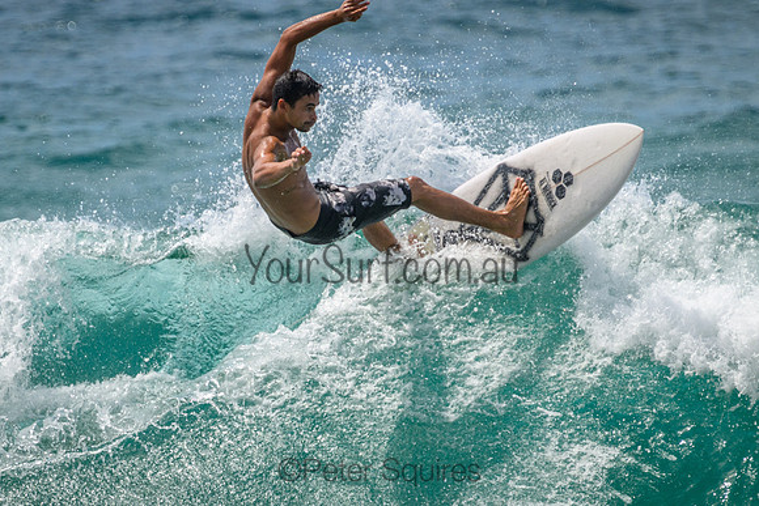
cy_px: 327
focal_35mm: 1035
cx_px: 322
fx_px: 21834
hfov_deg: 2.0
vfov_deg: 1.3
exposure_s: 1/2000
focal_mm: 800
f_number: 11
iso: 800
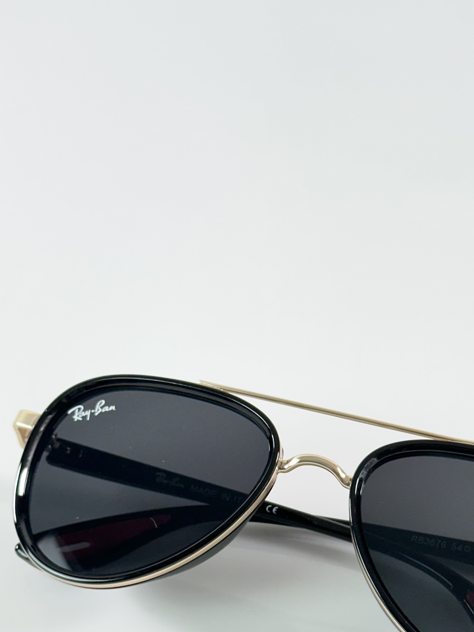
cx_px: 325
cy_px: 502
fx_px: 1497
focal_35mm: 82
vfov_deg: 23.5
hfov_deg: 17.9
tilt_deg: -45.8
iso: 80
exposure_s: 1/100
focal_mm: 6.86
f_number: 1.78
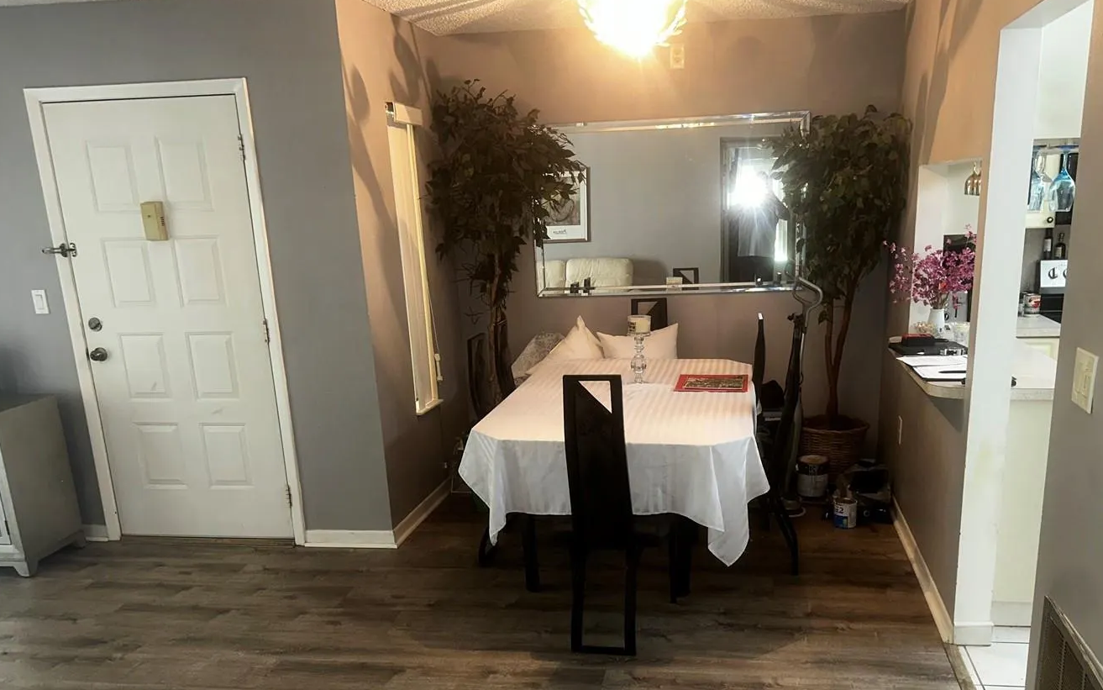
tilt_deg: -16.4
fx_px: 932
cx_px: 614
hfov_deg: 61.1
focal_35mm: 31
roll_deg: +1.4
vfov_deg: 40.0
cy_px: 468
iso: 100
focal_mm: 6.86
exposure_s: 1/16
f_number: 1.78
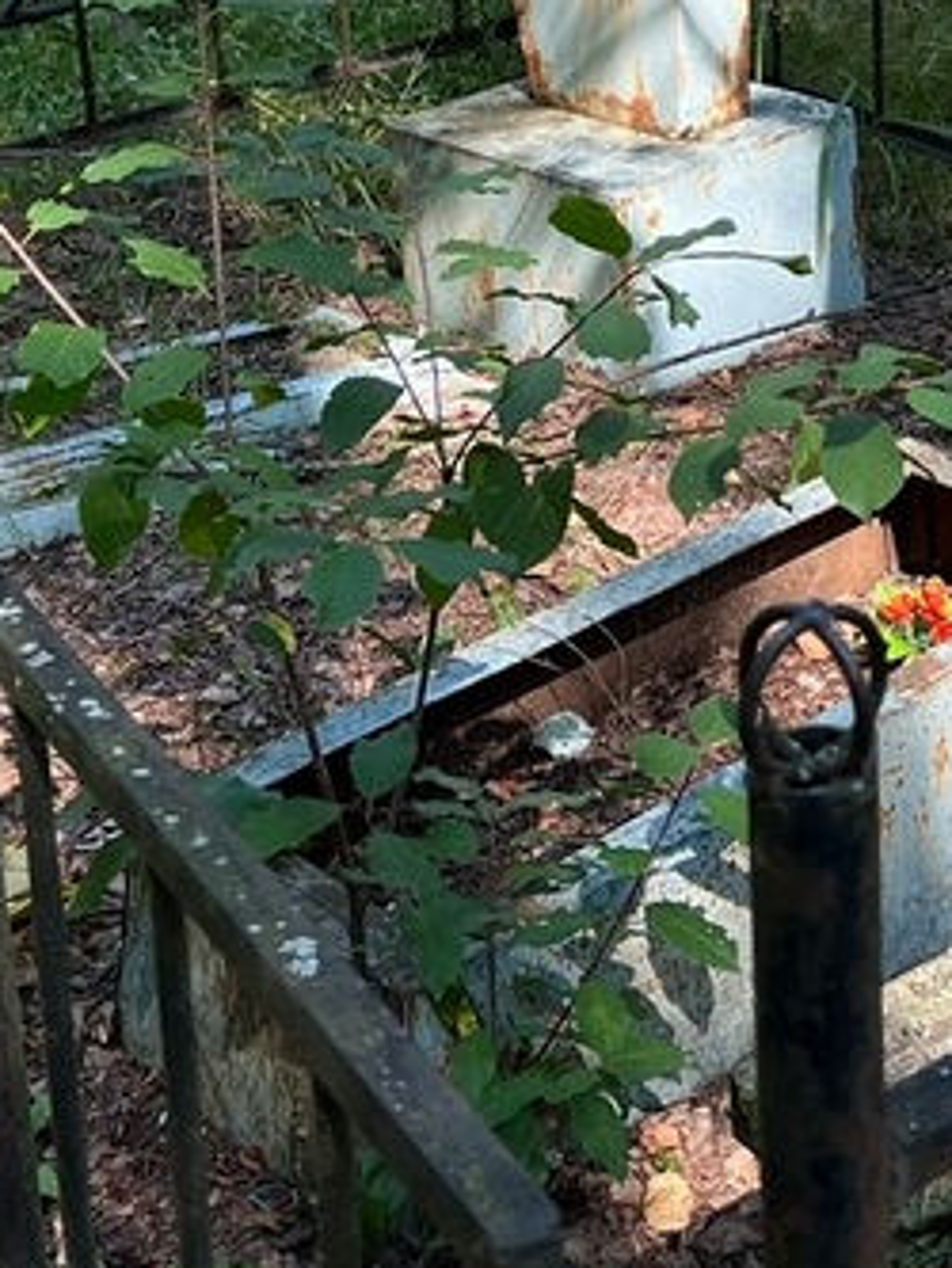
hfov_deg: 18.1
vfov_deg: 23.6
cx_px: 910
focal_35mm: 80
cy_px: 76
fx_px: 2932
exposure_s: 1/445
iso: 50
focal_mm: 5.7
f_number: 1.5
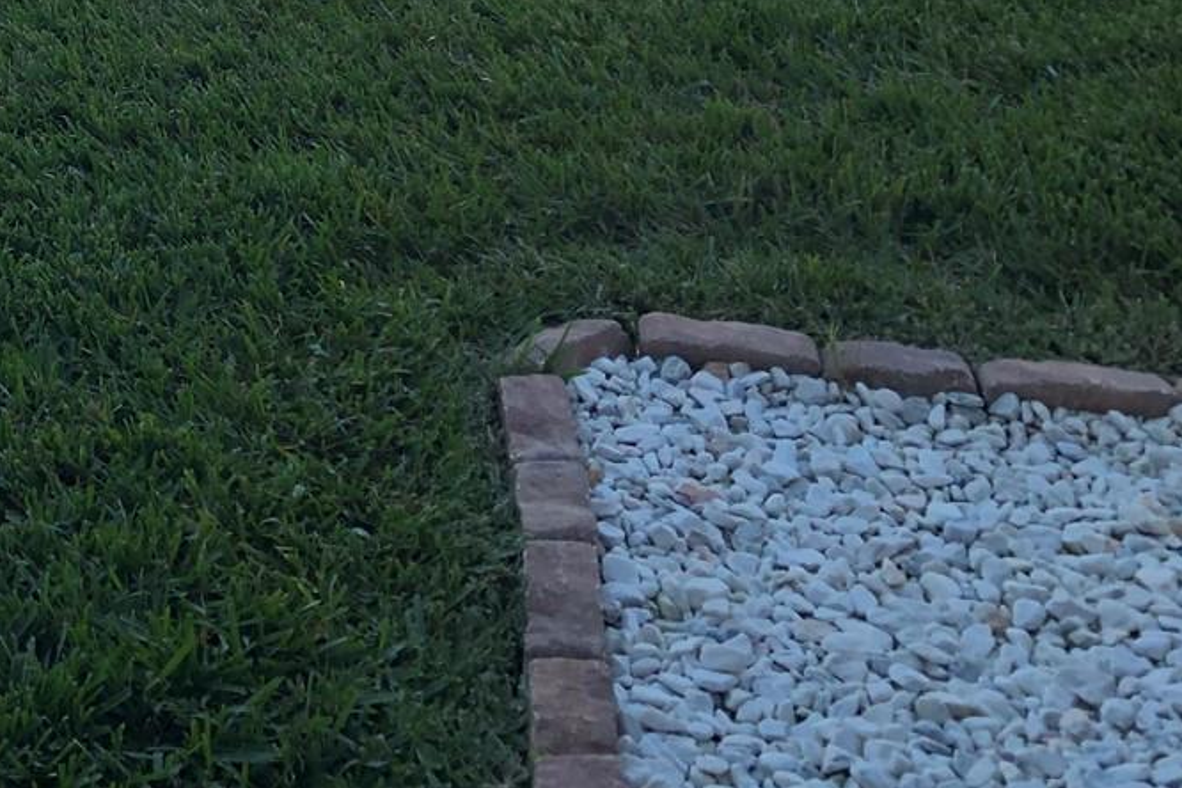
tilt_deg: -14.2
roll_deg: +0.9
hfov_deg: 26.4
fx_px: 2298
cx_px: -147
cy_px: -218
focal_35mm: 70
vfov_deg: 18.2
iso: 20
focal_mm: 3.99
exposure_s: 1/510
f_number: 1.8
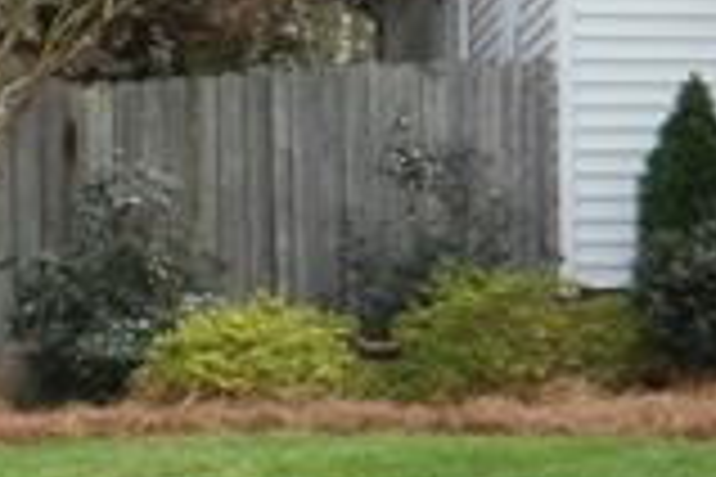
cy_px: 184
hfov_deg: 11.3
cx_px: 1193
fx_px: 3421
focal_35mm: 172
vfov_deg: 8.0
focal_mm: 6.8
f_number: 7.4
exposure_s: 1/90
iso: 80
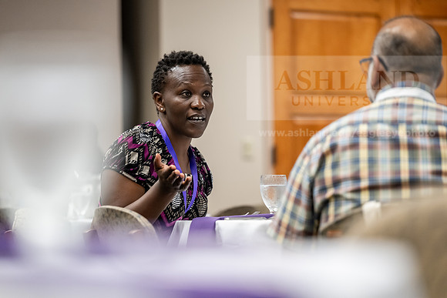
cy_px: 149
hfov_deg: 15.2
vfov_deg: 10.2
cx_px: 224
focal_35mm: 135
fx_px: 1677
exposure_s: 1/200
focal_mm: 135
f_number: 2.8
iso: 2000
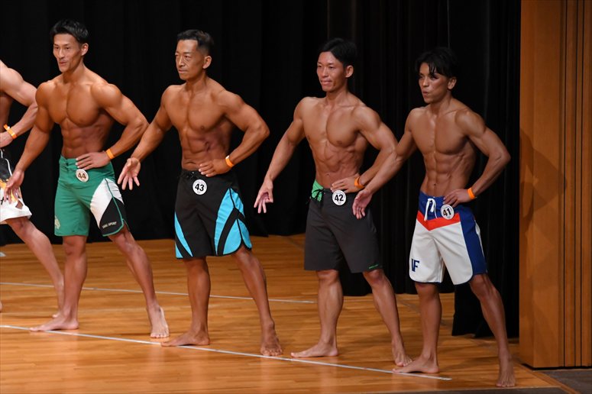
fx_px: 4438
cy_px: 197
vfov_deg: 5.1
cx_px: 296
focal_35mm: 270
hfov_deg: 7.6
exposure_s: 1/400
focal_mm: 180
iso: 4000
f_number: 5.6
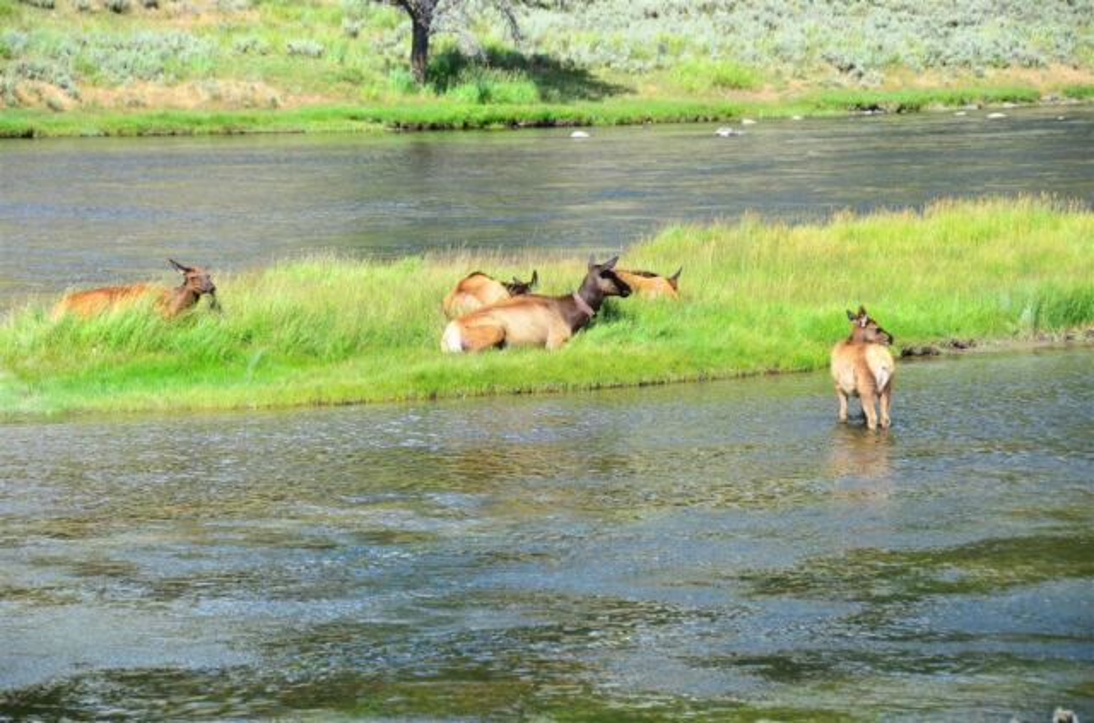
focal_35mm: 123
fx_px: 3728
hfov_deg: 16.7
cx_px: 547
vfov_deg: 11.1
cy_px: 362
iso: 200
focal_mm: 82
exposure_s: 1/640
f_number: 6.3
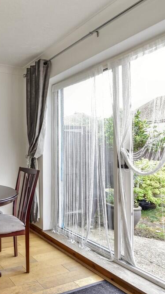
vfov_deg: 76.3
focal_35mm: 24
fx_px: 187
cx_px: -20
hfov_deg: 38.6
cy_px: 148
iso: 640
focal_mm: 10
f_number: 8
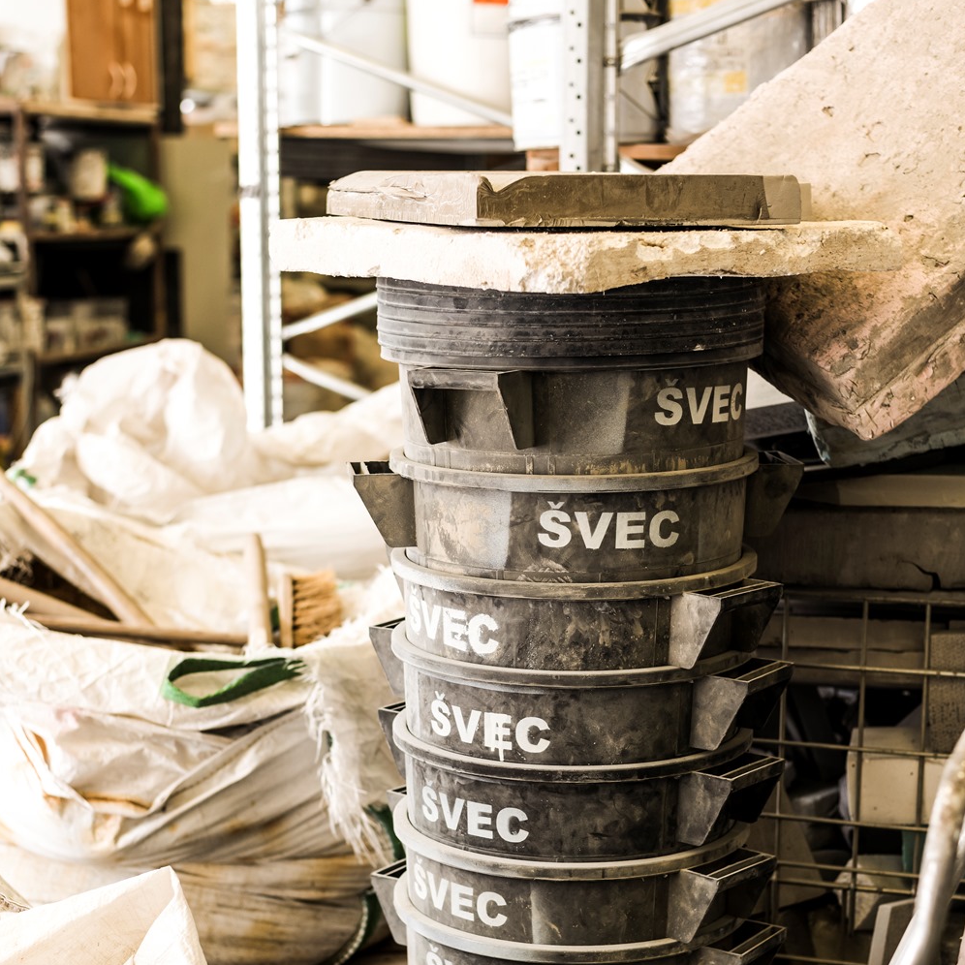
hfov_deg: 26.9
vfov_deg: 26.8
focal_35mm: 64
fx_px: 2019
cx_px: 482
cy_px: 608
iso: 200
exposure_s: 1/160
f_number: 3.2
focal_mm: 50
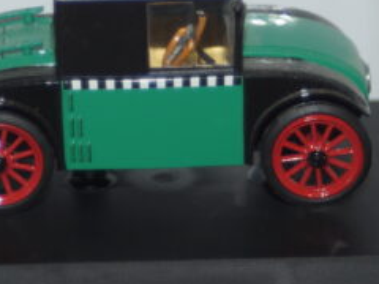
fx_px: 2365
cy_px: 118
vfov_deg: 6.9
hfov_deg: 9.2
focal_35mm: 216
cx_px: 111
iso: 200
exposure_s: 1/60
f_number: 5.6
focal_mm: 60
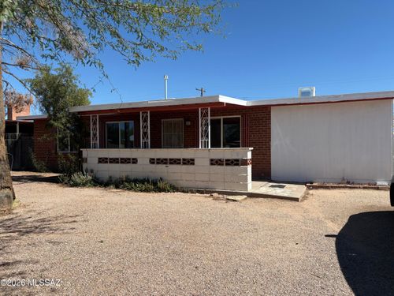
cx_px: 197
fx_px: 296
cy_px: 148
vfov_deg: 53.1
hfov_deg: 67.3
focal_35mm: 26
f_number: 1.6
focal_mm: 5.96
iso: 50
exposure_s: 1/4329
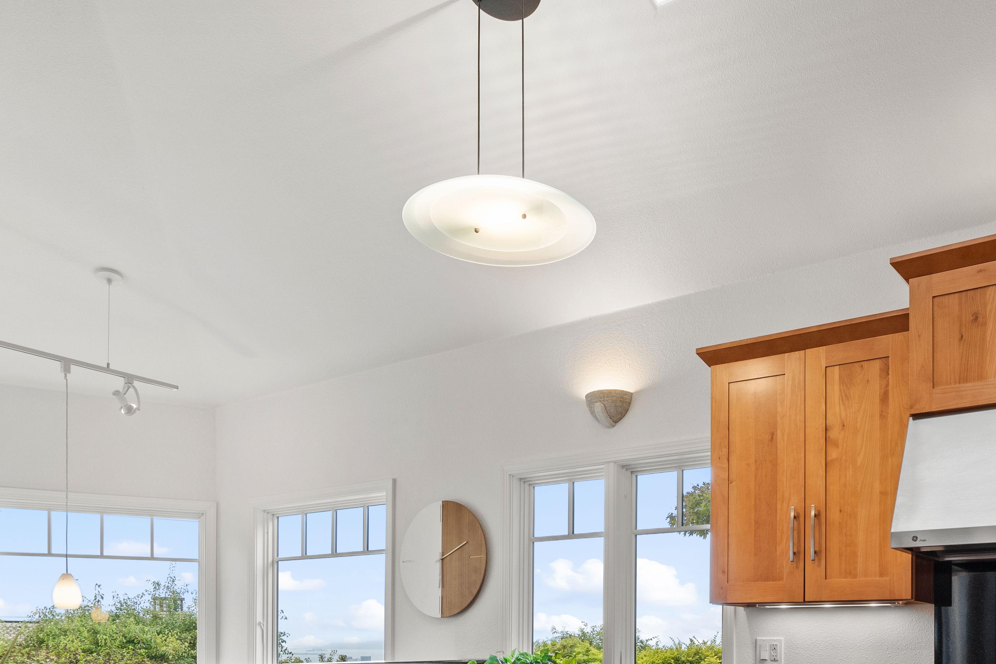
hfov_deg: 59.3
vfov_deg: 38.6
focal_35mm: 31
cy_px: 630
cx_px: 639
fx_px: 858
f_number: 8
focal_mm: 16
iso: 400
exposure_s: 1/10
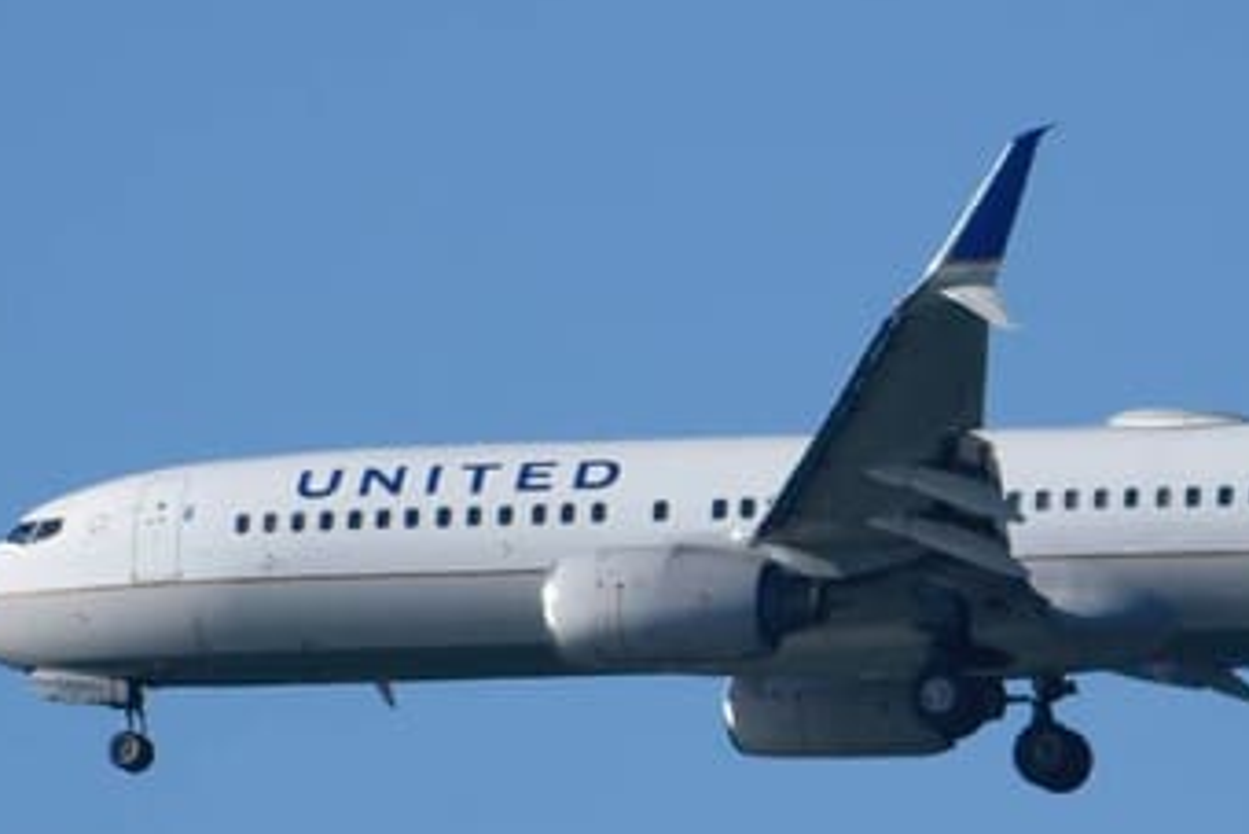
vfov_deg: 2.0
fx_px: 23532
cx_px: 1065
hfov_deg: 3.0
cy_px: 432
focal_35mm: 678
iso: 100
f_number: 6
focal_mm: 240
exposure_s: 1/800
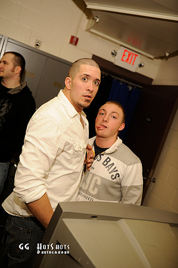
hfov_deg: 36.8
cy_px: 134
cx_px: 89
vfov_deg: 53.2
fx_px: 268
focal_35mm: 36
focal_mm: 36
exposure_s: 1/250
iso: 320
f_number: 2.8
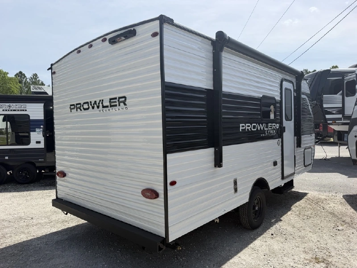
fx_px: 248
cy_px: 134
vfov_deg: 56.8
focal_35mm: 24
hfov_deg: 71.6
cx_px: 178
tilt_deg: -1.2
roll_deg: +2.9
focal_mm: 6.76
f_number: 1.78
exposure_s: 1/5319
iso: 80
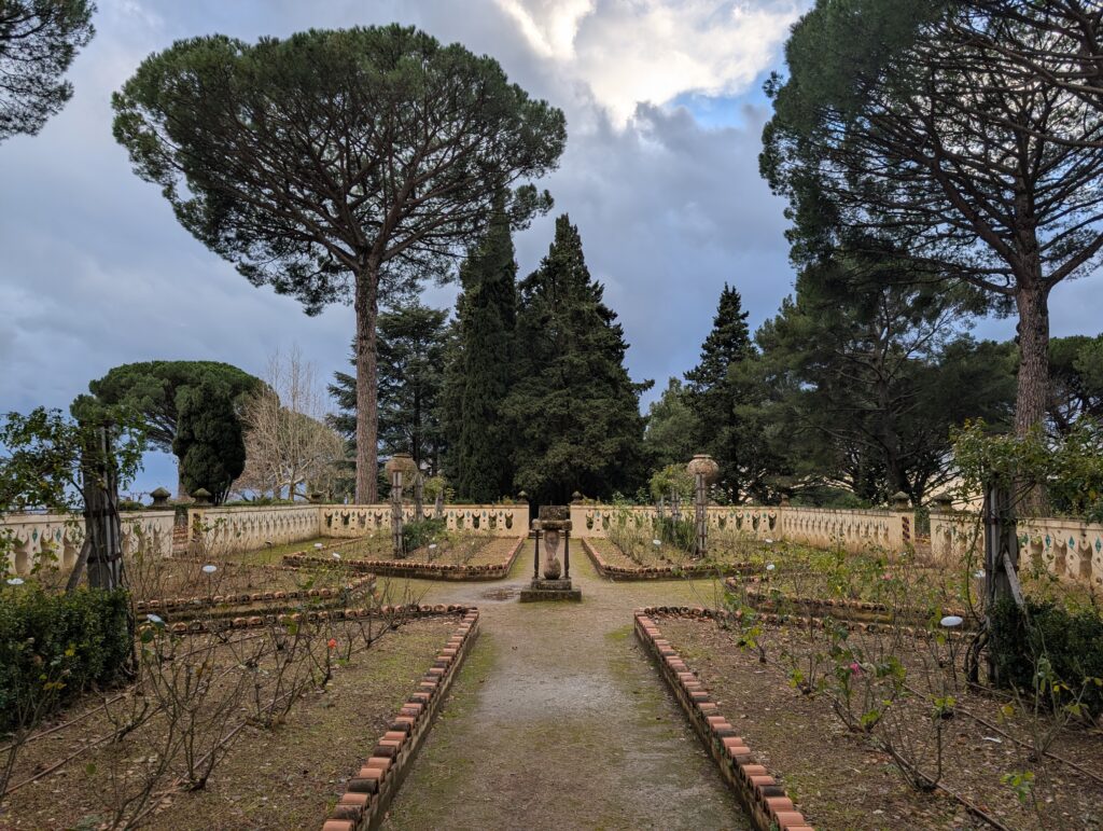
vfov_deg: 56.9
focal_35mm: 24
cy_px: 416
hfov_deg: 71.5
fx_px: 766
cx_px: 552
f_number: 1.68
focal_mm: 6.9
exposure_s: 1/648
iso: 16
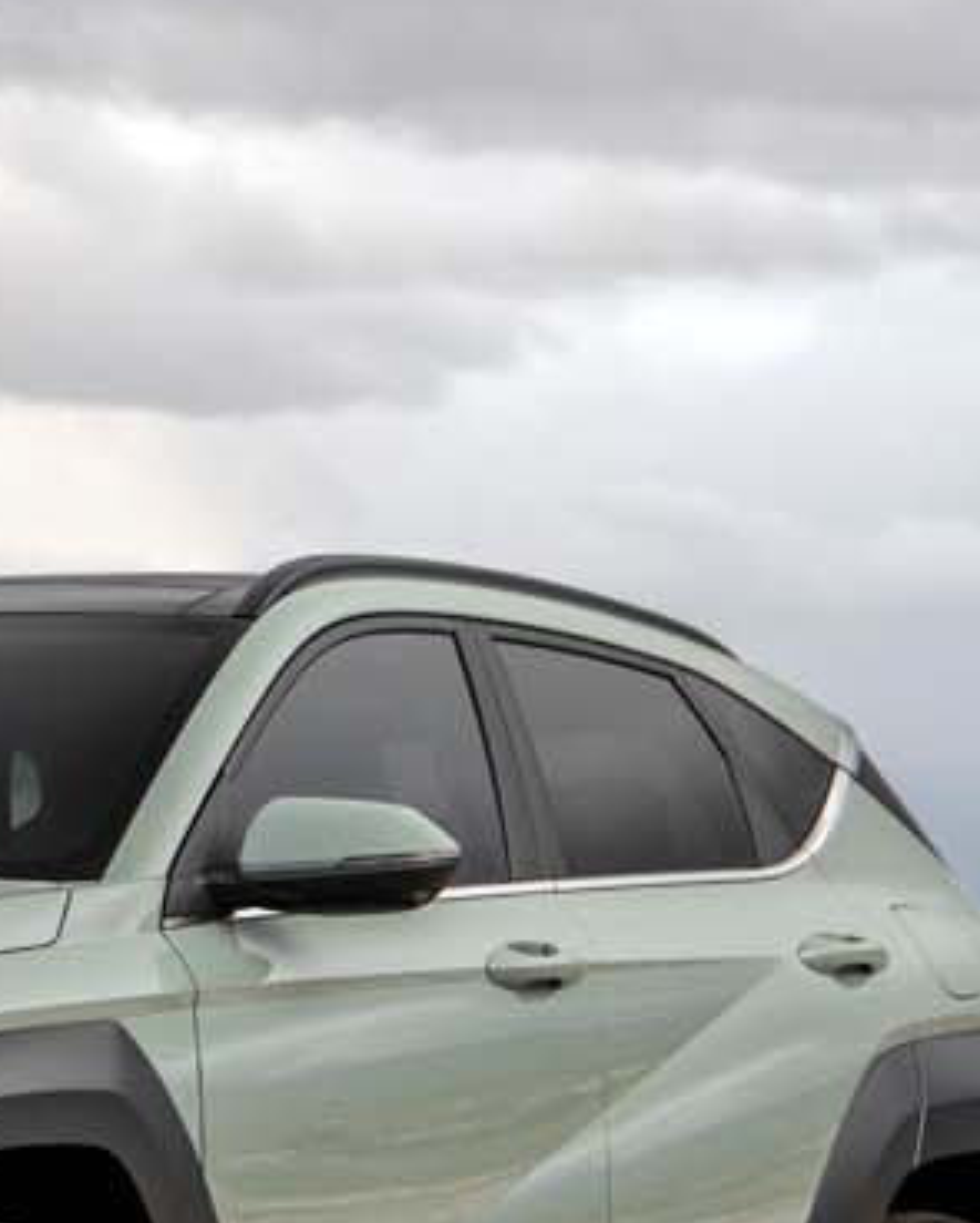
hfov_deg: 7.2
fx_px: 7749
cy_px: 764
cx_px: -243
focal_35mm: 214
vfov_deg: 9.0
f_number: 5
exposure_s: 1/60
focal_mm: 56
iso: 64
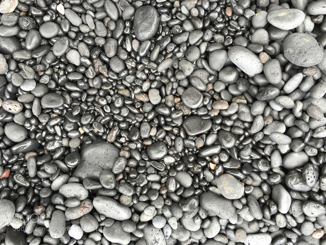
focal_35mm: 29
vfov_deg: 48.2
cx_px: 163
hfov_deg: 61.7
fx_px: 273
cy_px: 122
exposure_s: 1/120
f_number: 2.2
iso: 40
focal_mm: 4.15
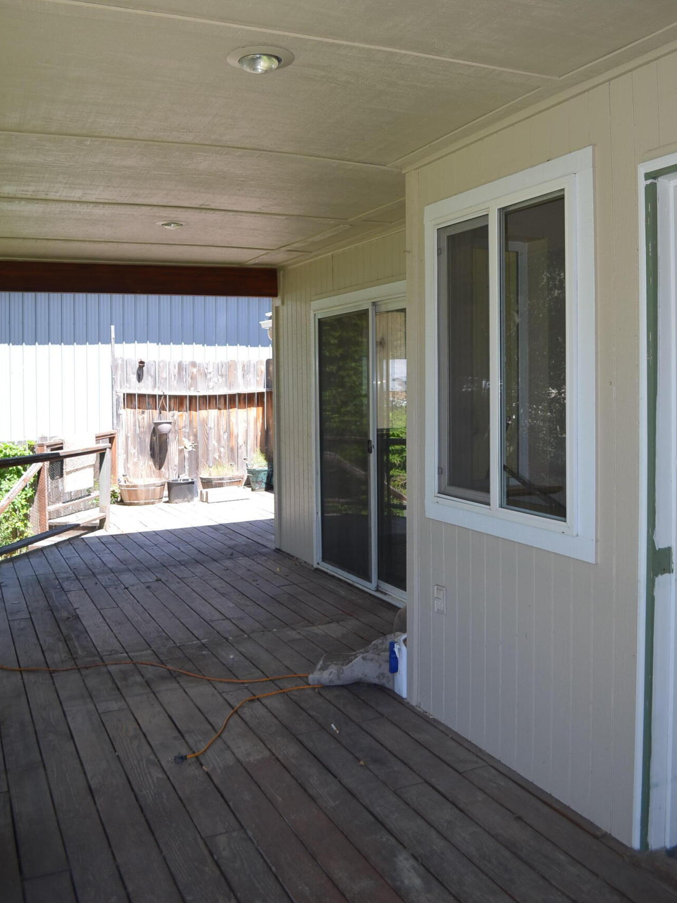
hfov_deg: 46.8
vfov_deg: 59.7
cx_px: 340
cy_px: 385
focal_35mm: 30
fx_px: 782
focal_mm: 18
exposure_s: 1/125
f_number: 3.5
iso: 200
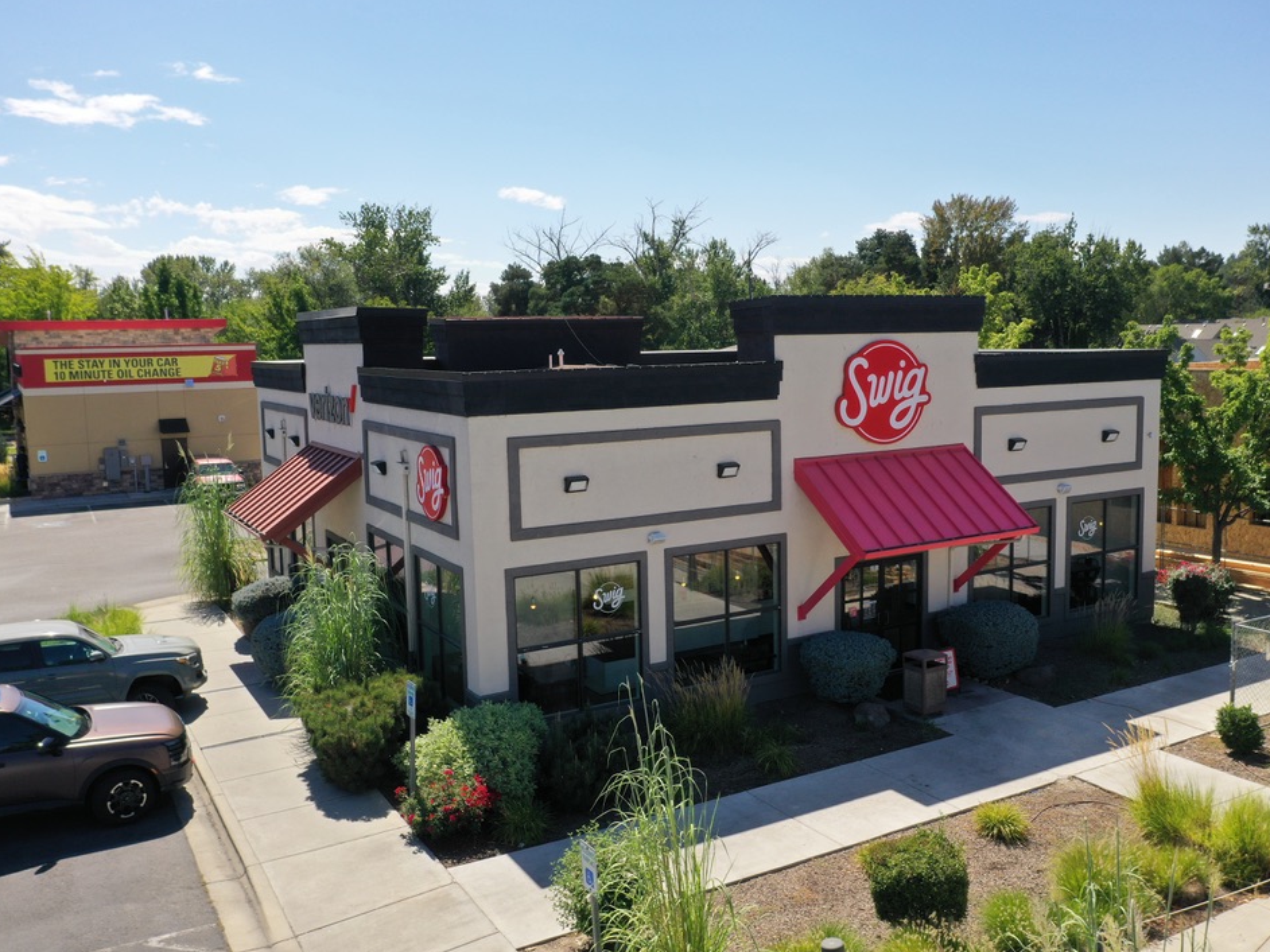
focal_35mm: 31
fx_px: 1137
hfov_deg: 58.2
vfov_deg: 45.4
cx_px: 696
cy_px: 475
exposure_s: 1/640
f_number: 5
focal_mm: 10.26
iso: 100
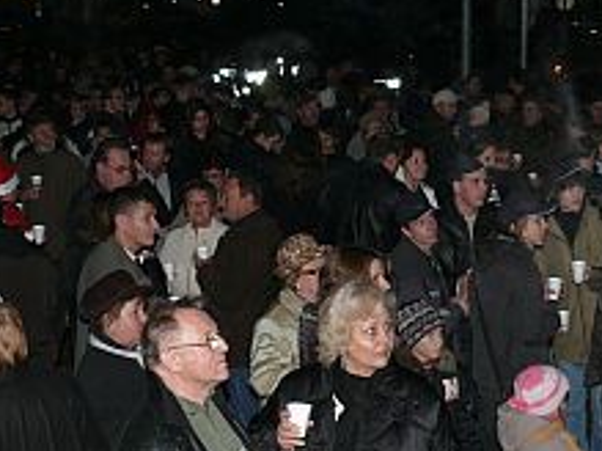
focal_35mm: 72
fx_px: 1251
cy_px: 226
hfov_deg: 26.8
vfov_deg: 20.4
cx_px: 421
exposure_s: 1/30
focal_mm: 7.4
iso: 100
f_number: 4
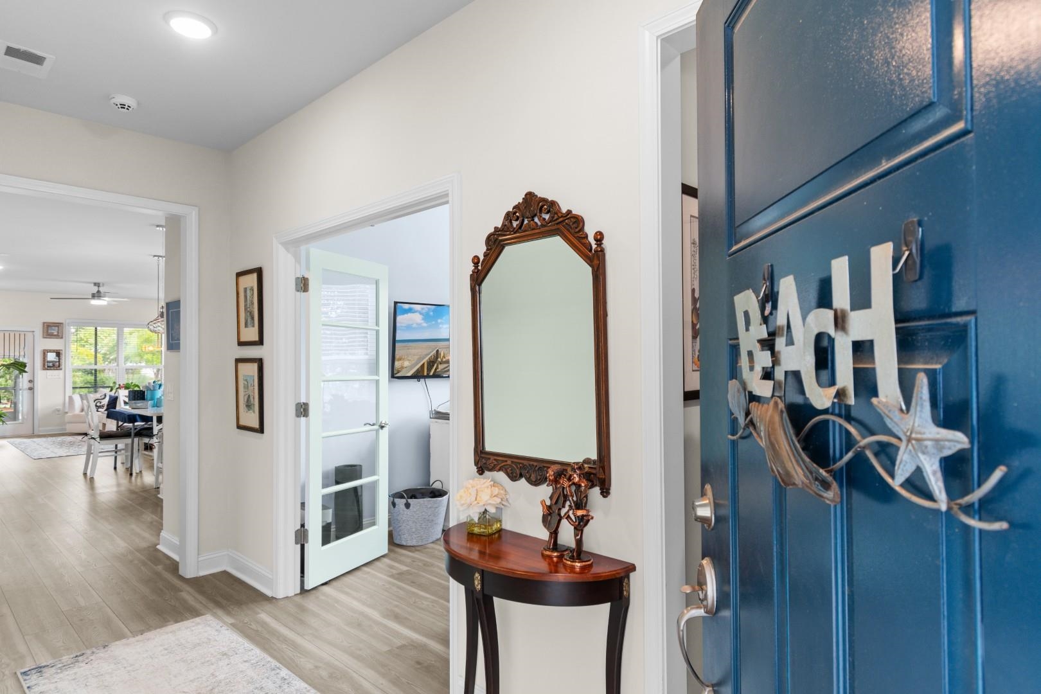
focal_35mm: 21
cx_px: 520
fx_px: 607
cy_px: 347
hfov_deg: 81.2
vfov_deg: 59.5
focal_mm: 14
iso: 100
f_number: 5
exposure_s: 1/8
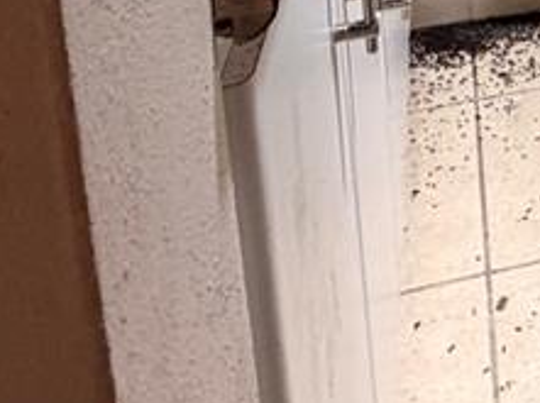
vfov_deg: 17.7
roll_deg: +2.0
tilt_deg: -8.2
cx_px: 753
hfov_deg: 24.8
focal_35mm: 65
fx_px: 1012
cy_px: -344
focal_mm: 2.22
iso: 320
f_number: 2.2
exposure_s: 1/88
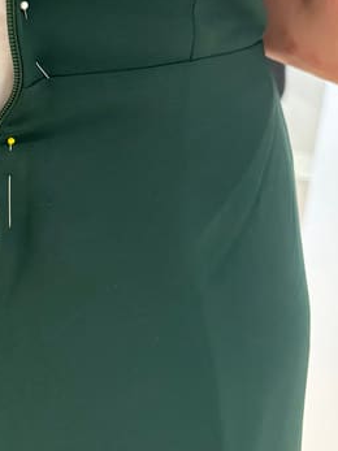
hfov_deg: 21.8
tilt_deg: -16.3
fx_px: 834
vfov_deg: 29.9
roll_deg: -4.3
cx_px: -29
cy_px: 132
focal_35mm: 64
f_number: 1.6
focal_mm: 5.96
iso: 320
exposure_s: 1/50
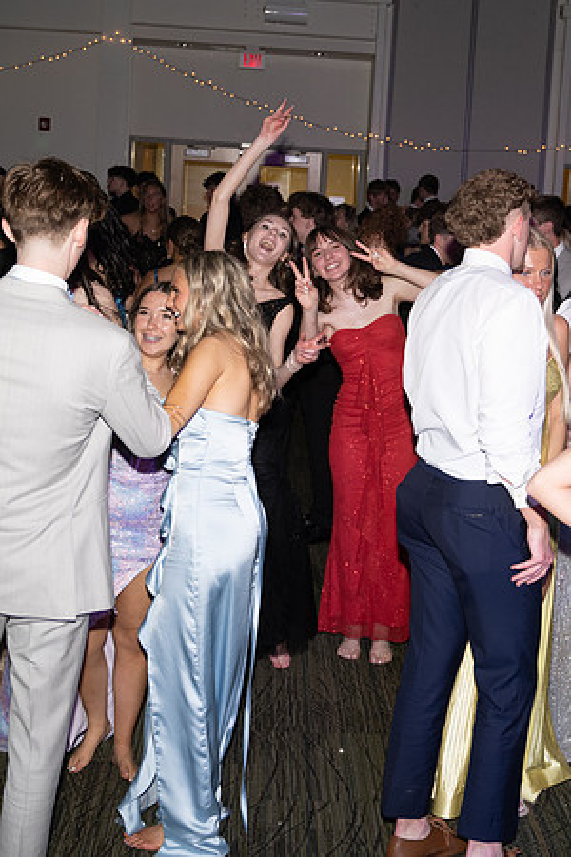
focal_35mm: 58
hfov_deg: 23.4
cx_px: 388
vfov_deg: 34.5
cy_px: 326
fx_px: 1371
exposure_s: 1/160
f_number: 4
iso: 500
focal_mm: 31
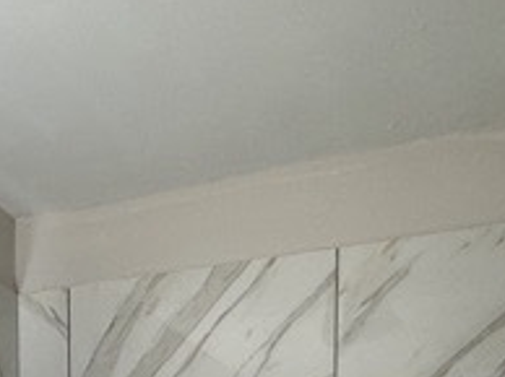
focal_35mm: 74
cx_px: 75
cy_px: 736
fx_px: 1078
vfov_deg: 15.9
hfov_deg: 25.7
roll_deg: +0.5
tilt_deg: -5.4
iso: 100
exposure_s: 1/120
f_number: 2.2
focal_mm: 2.22
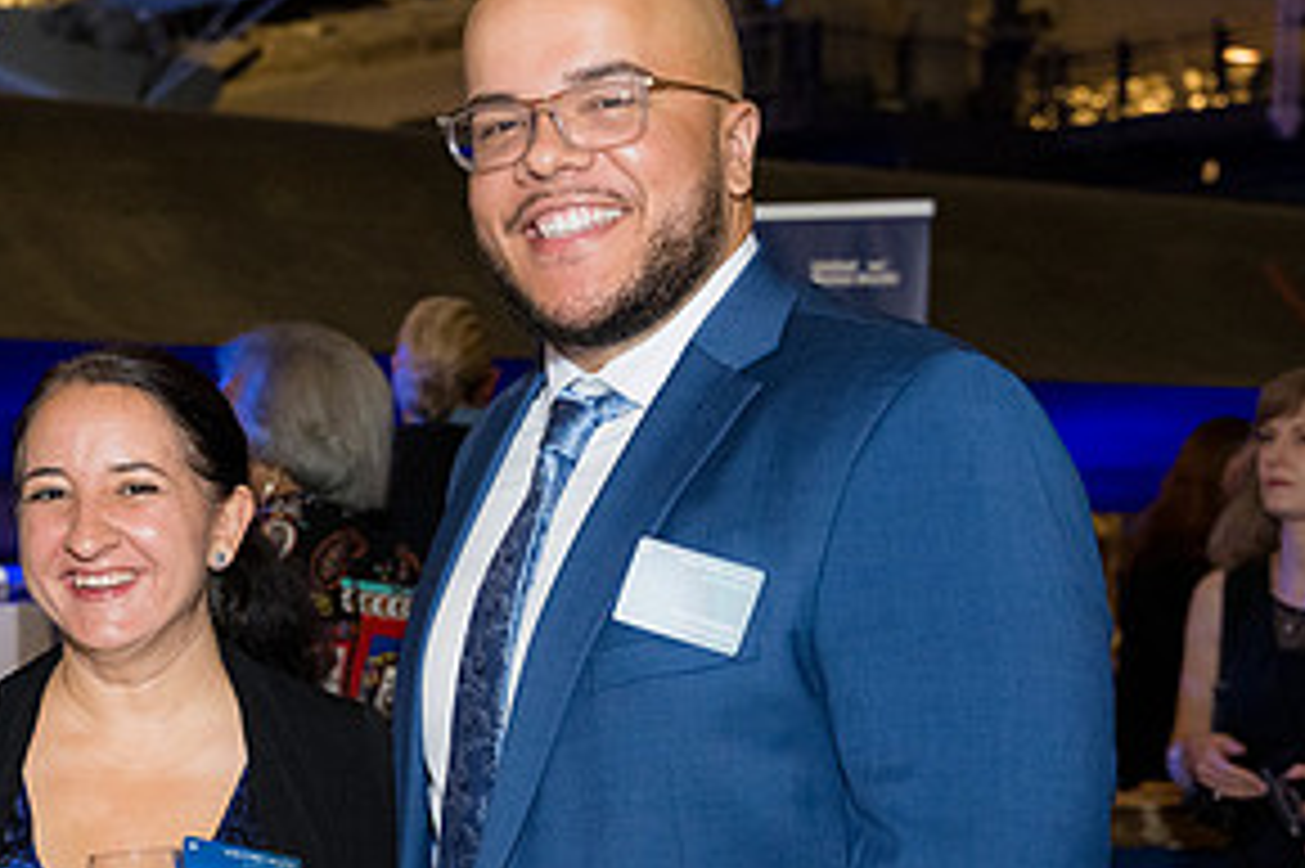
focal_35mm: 82
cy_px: 632
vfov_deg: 16.6
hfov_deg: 24.1
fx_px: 2971
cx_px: 140
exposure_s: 1/160
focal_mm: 41
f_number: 4
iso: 3200
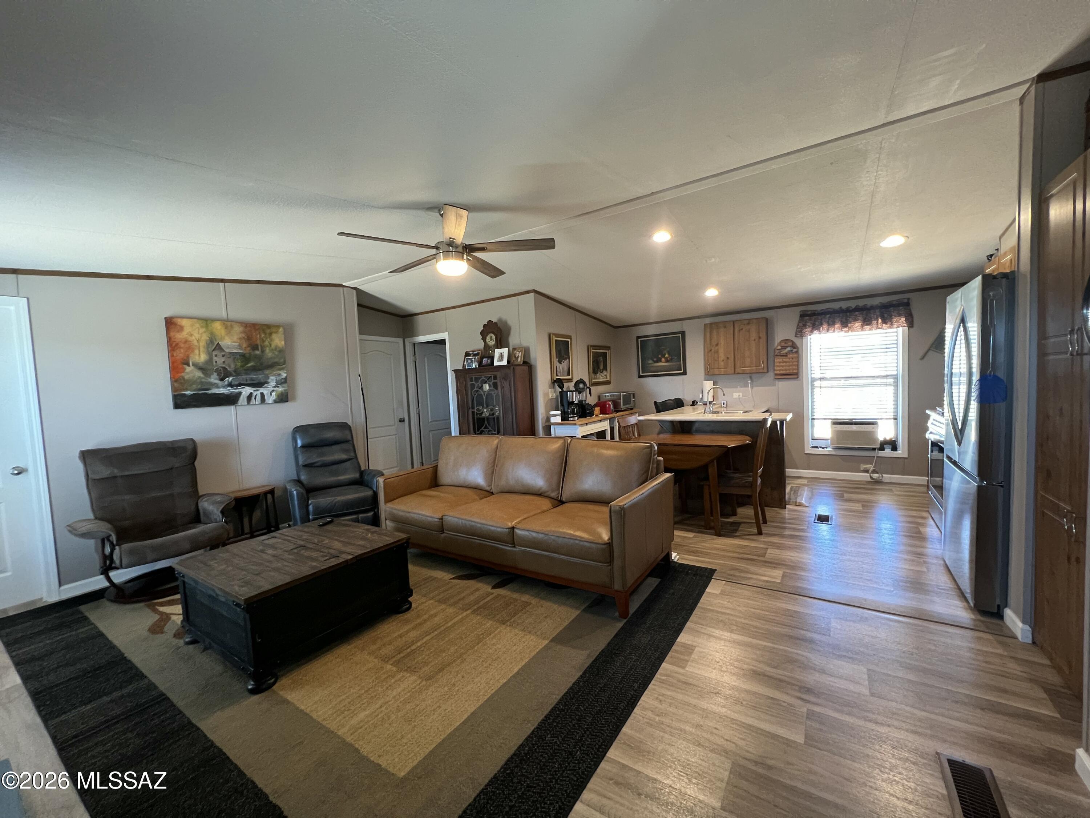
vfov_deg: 89.9
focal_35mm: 13
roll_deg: +2.6
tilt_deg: -4.2
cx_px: 545
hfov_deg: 106.2
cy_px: 409
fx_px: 409
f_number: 1.8
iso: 400
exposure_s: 1/60
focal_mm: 1.57
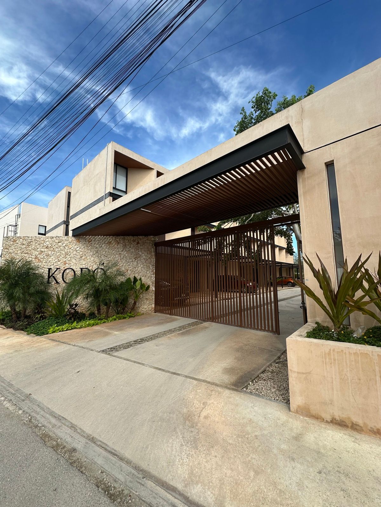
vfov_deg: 102.1
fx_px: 205
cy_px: 254
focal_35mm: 14
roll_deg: +0.0
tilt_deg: +7.9
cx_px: 190
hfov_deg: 85.7
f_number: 2.2
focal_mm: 2.22
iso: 40
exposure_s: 1/818
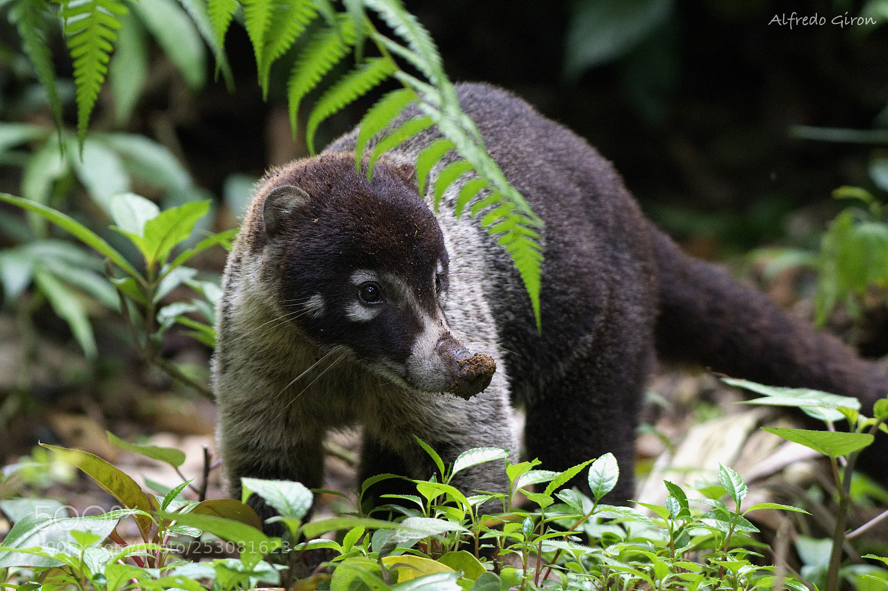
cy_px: 296
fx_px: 7396
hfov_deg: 6.9
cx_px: 444
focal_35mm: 300
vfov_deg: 4.6
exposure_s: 1/250
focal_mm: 200
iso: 3200
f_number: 5.6
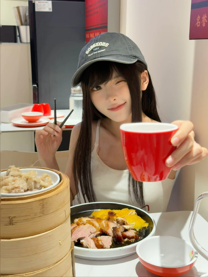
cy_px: 138
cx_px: 104
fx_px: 208
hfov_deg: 53.1
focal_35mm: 26
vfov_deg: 67.3
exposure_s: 1/60
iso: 125
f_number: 1.5
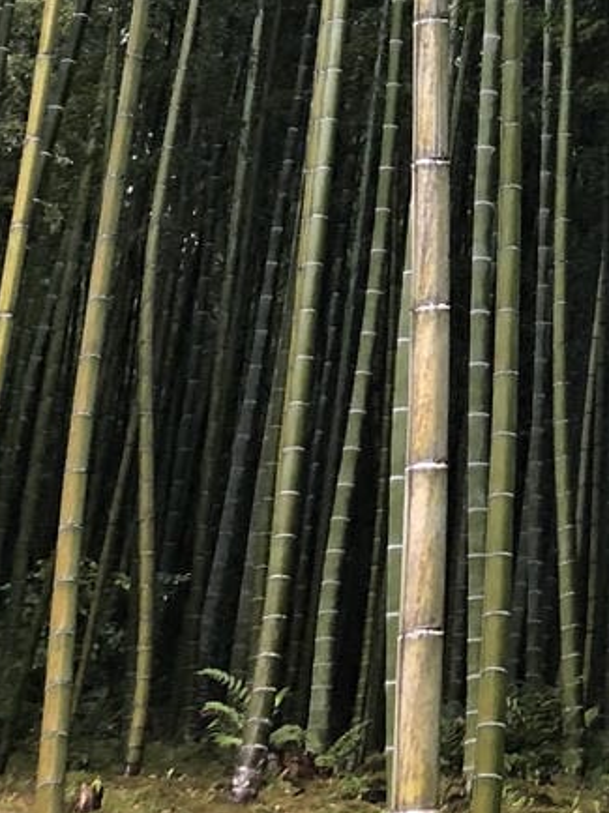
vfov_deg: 15.9
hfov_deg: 12.7
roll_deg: -3.7
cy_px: -605
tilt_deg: +43.7
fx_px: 2512
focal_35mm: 107
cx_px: 1047
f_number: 1.8
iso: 40
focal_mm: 3.99
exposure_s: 1/17
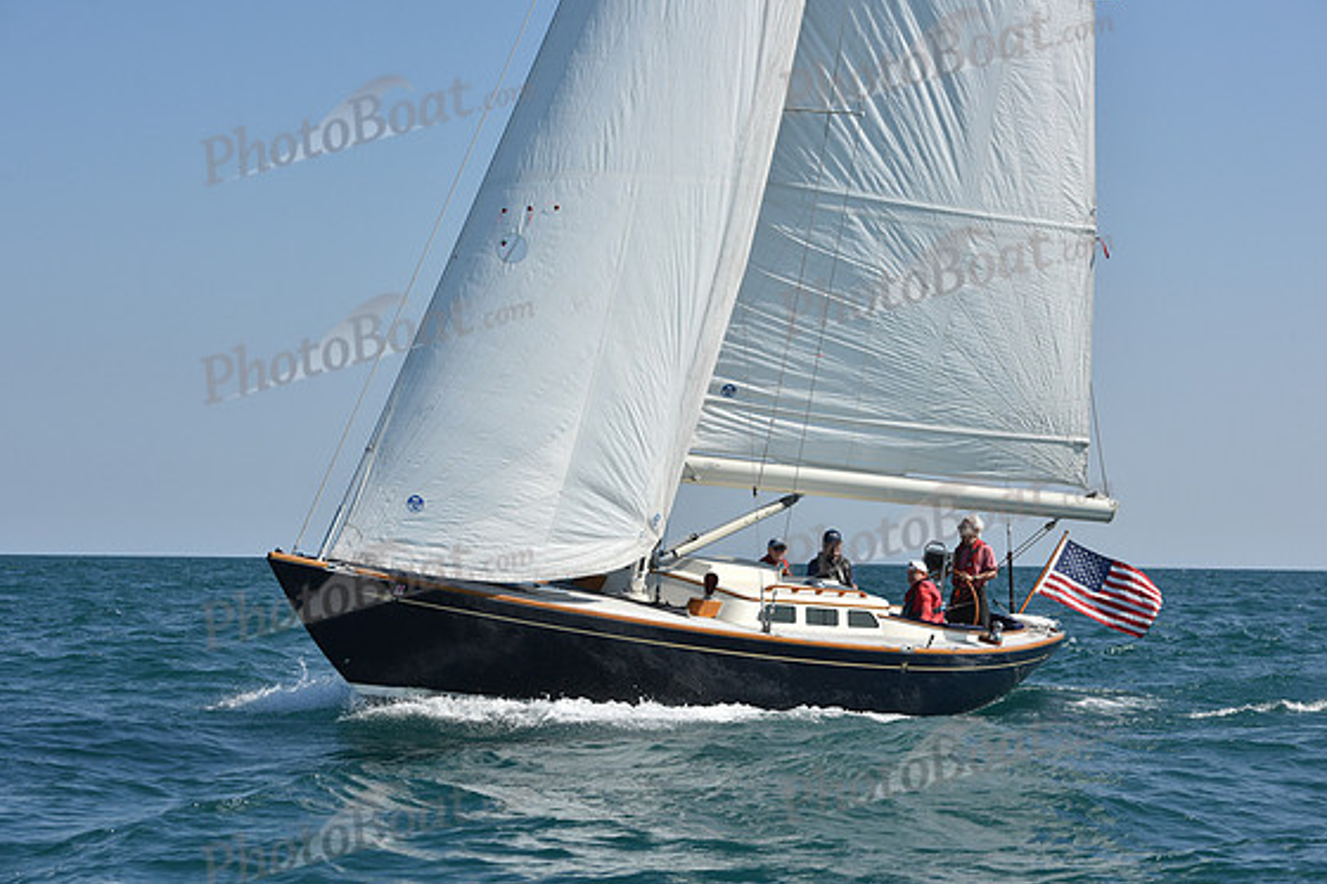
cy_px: 433
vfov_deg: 16.1
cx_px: 659
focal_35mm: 85
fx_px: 3132
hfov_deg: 23.9
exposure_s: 1/1600
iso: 250
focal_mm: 82
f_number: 8
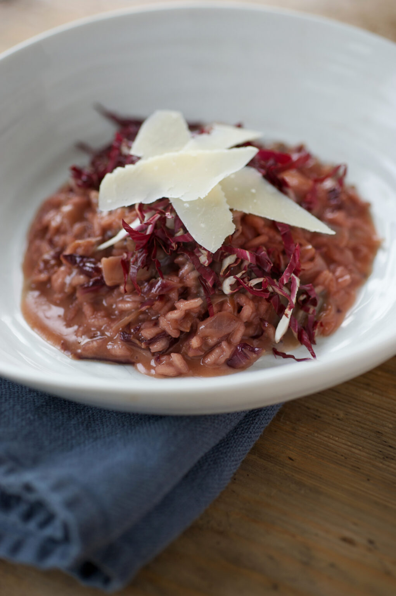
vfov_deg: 33.4
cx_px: 198
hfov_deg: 22.6
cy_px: 298
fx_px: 992
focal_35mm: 60
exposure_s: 1/250
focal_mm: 60
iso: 320
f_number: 3.5
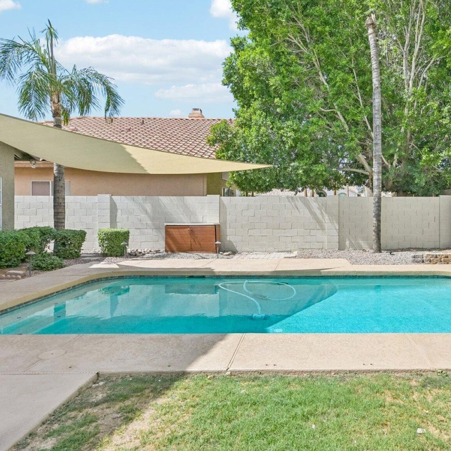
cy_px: 189
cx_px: 315
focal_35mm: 25
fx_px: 365
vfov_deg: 63.1
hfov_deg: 61.3
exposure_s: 1/1600
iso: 640
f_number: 8
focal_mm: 16.5
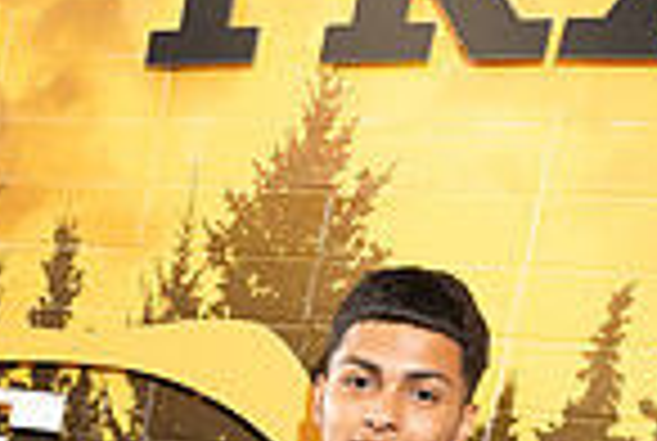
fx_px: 1518
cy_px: 950
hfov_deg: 24.1
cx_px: 135
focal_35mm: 83
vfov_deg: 13.5
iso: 800
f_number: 5.6
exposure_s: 1/250
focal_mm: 27
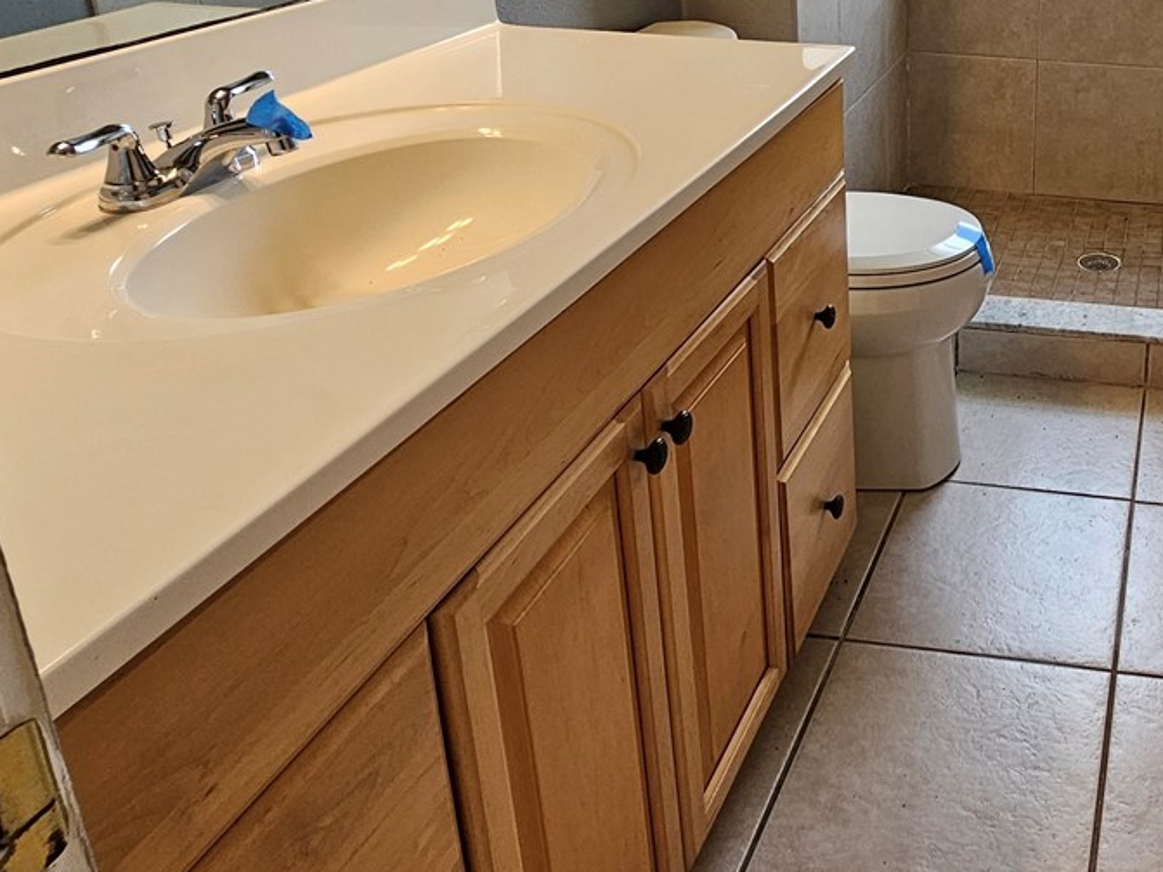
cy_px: 99
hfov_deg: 50.4
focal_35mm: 31
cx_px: 1088
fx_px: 1041
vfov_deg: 42.0
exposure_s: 1/60
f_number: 2.2
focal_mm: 2.2
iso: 80
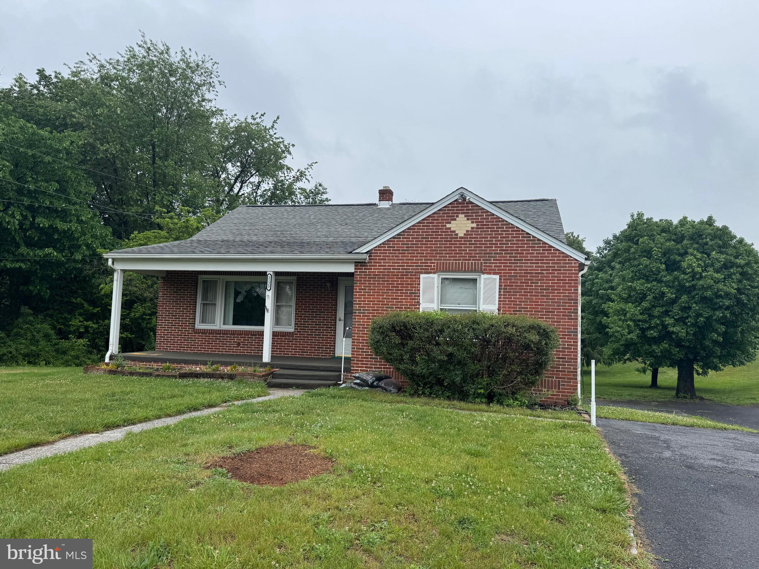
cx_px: 380
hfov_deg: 71.6
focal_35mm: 24
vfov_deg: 56.8
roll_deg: -2.2
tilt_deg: +3.8
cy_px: 284
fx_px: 526
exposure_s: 1/2833
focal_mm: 6.76
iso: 80
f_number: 1.78
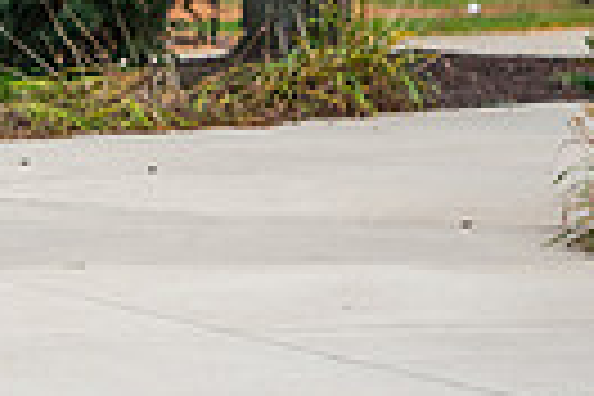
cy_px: -439
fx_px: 8876
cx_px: -158
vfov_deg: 2.5
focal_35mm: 538
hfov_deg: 3.8
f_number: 3.2
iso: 400
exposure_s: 1/400
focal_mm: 122
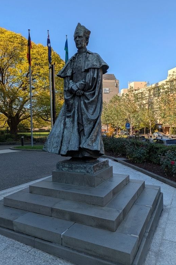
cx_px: 80
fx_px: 198
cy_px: 128
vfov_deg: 67.4
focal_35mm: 27
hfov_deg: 47.9
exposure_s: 1/1366
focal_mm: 5.43
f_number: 1.89
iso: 48
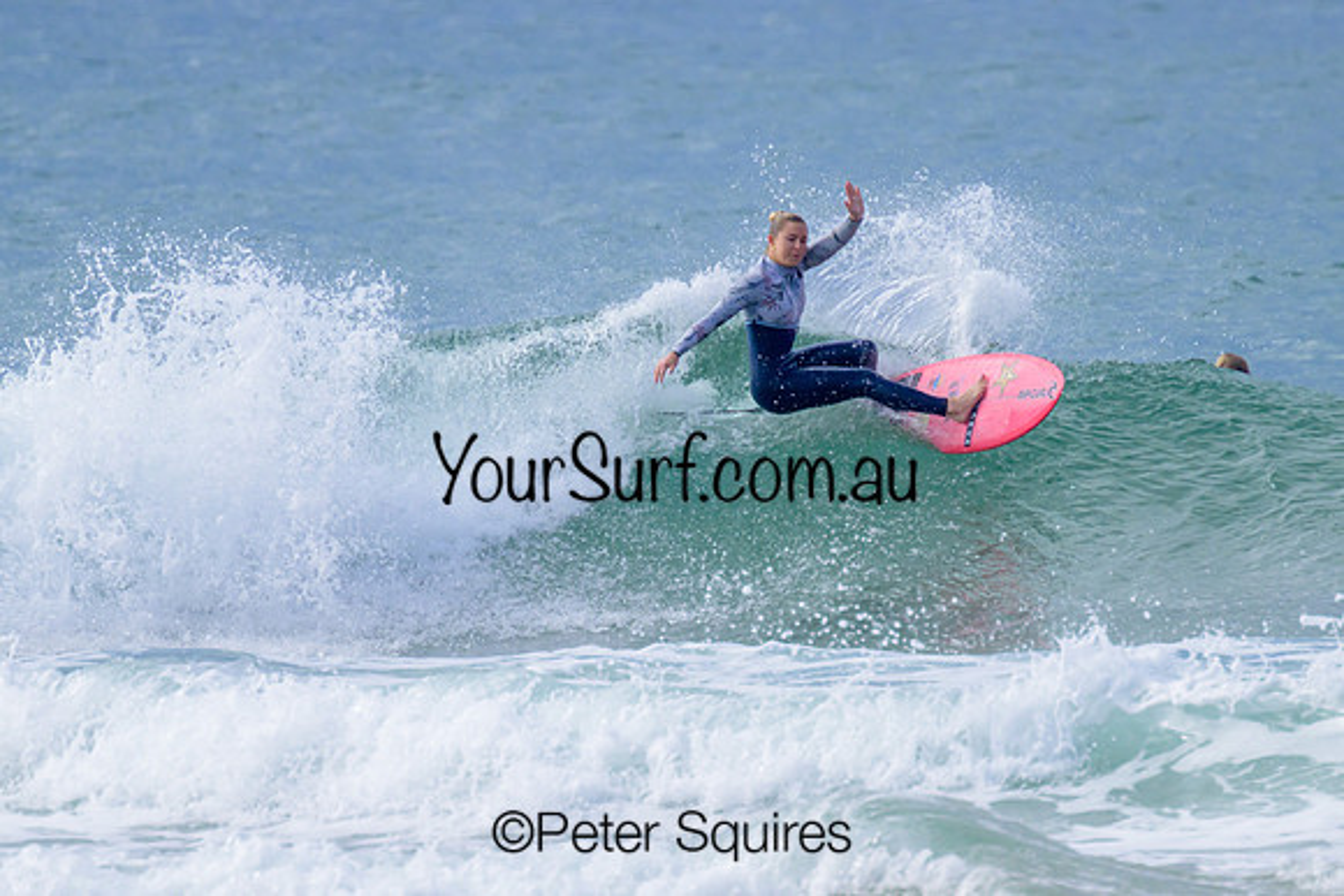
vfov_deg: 1.3
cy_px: 466
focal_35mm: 1098
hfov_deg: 1.9
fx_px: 40990
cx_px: 691
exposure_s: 1/2000
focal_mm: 800
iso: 720
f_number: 11
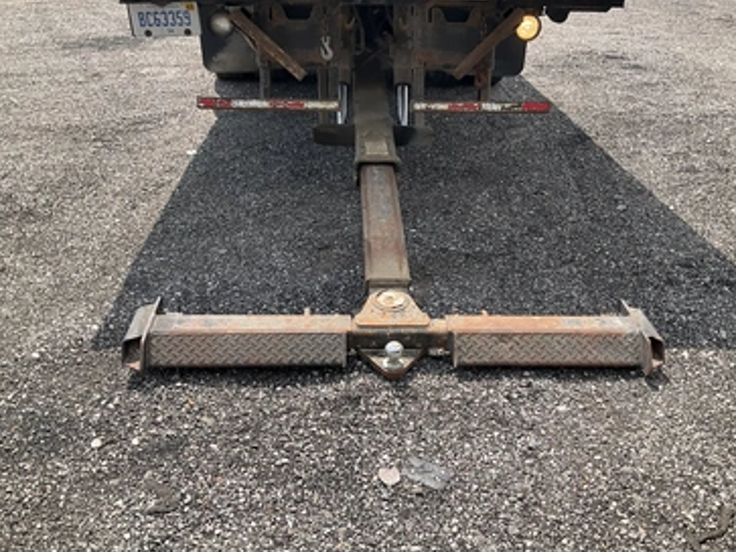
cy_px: 270
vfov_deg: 44.1
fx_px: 680
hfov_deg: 56.8
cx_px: 377
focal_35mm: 32
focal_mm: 3
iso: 25
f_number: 1.8
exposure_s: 1/912
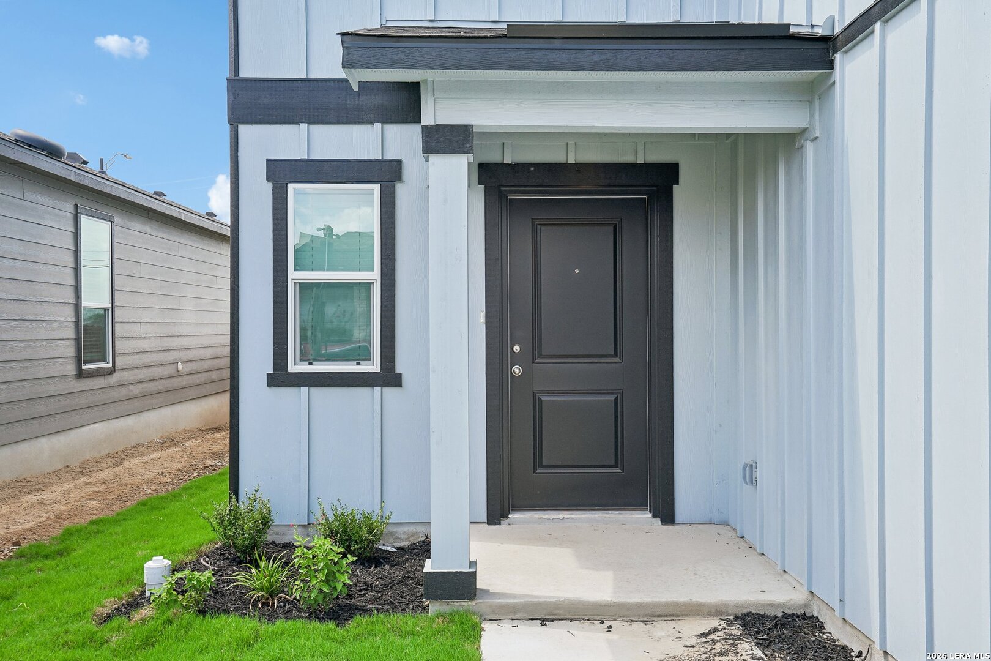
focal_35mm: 35
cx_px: 496
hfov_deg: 54.4
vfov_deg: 37.9
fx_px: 963
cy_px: 330
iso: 200
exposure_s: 1/160
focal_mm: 35
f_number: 9
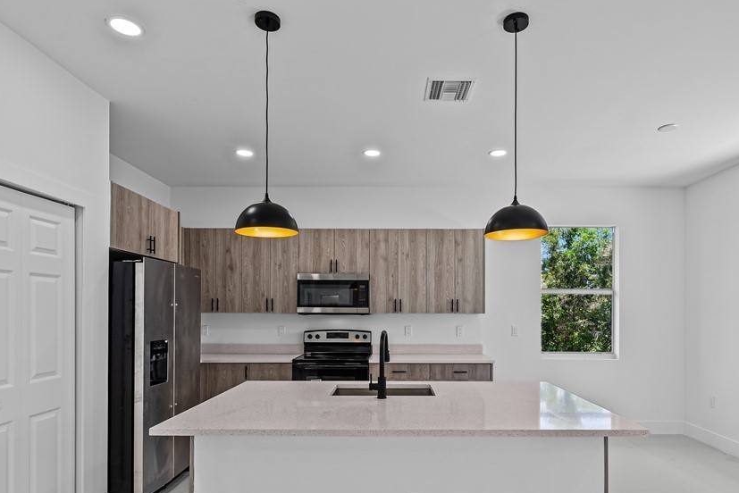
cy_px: 307
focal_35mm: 21
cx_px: 395
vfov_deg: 58.8
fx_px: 431
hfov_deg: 81.1
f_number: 9
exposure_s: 1/6
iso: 200
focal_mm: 16
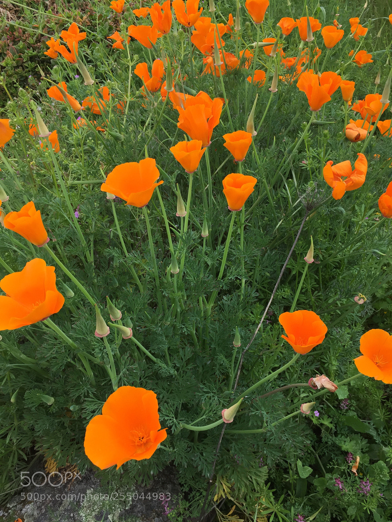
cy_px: 261
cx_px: 196
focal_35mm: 29
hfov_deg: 48.2
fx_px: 438
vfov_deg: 61.7
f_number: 2.2
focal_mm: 4.15
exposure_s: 1/476
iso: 32
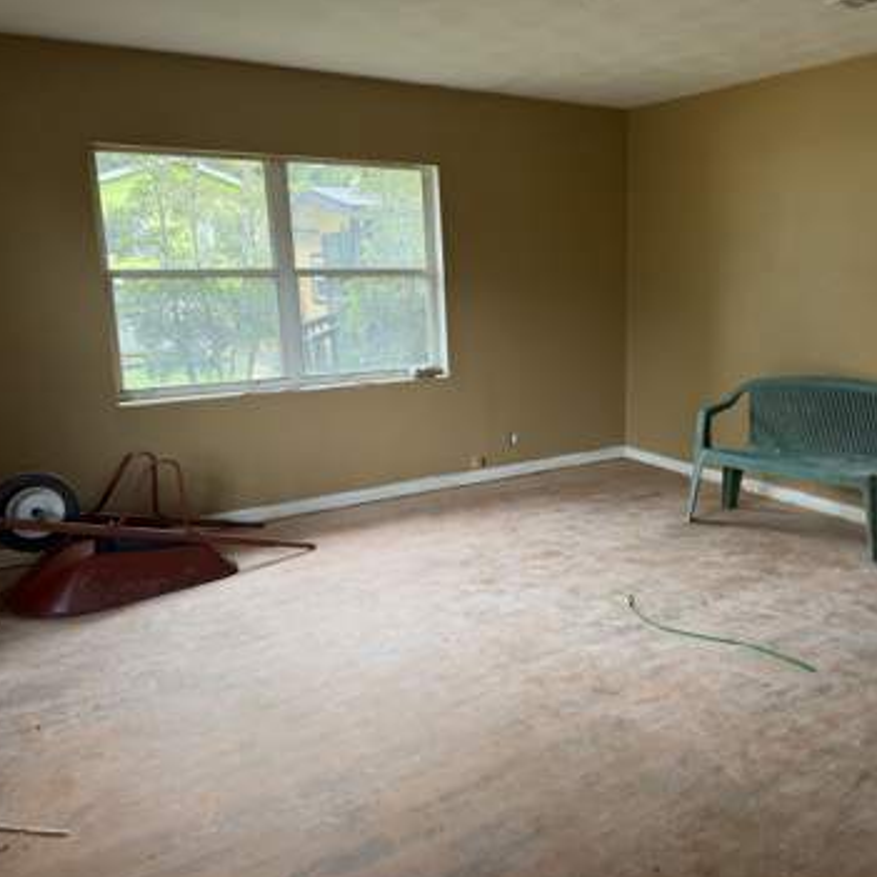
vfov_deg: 55.6
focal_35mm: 29
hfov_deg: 54.8
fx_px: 831
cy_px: 442
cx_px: 560
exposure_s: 1/121
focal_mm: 6.76
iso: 100
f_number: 1.78
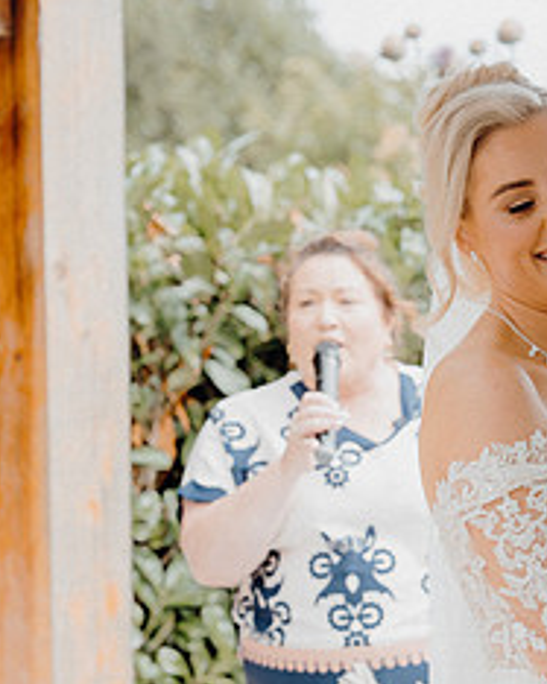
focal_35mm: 158
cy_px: 560
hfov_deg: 9.6
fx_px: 3199
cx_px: 684
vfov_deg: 12.2
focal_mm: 68
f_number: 3.5
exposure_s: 1/200
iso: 125
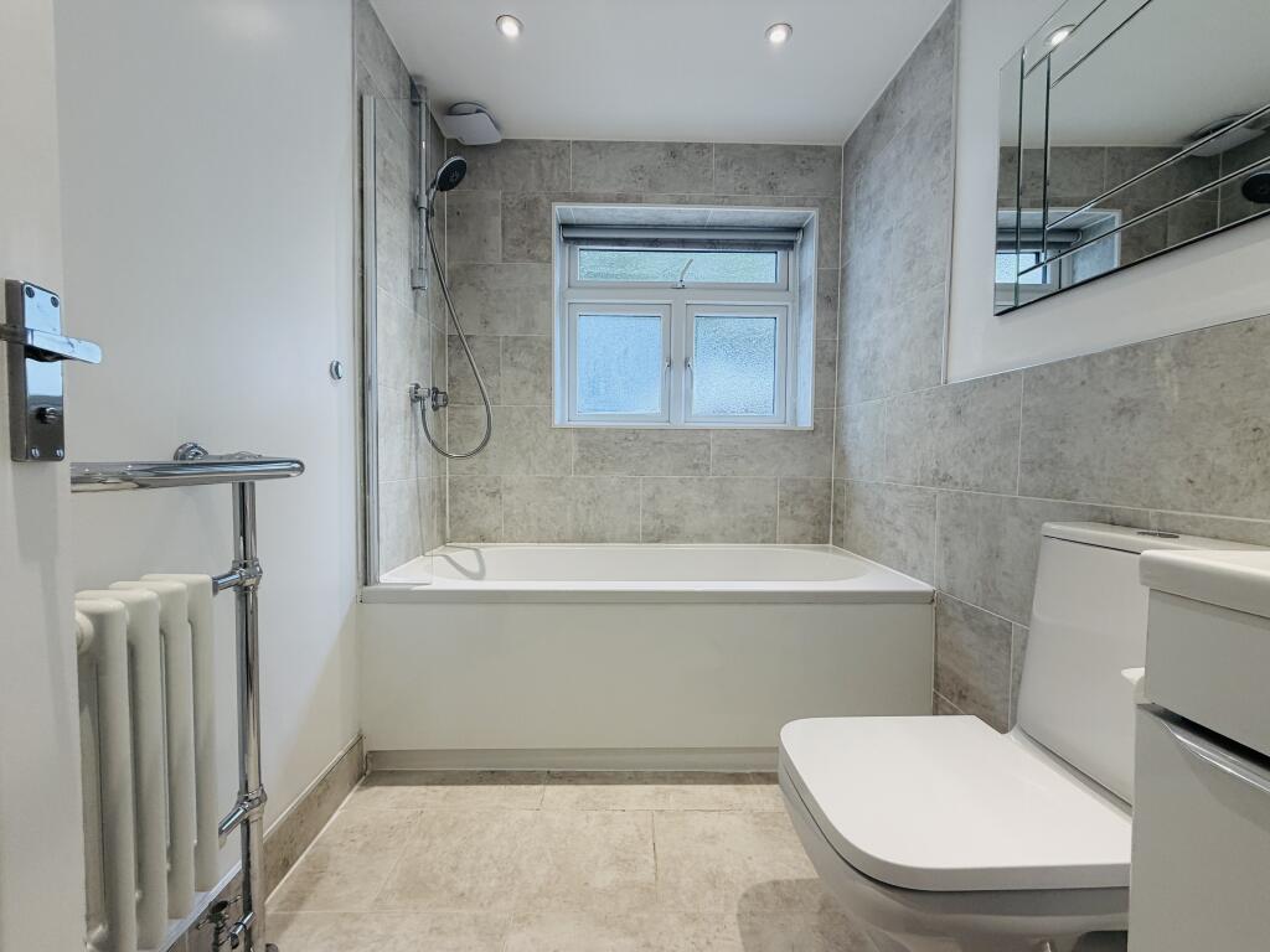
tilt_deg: -2.1
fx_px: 514
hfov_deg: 102.1
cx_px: 635
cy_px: 476
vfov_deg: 85.7
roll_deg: +0.6
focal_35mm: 14
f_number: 2.2
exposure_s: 1/100
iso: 125
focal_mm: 2.22
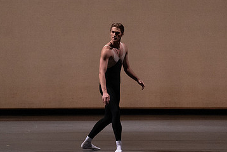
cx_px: 145
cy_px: 58
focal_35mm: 295
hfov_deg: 7.0
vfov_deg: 4.7
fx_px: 1861
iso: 12800
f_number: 6.3
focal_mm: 182
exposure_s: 1/500
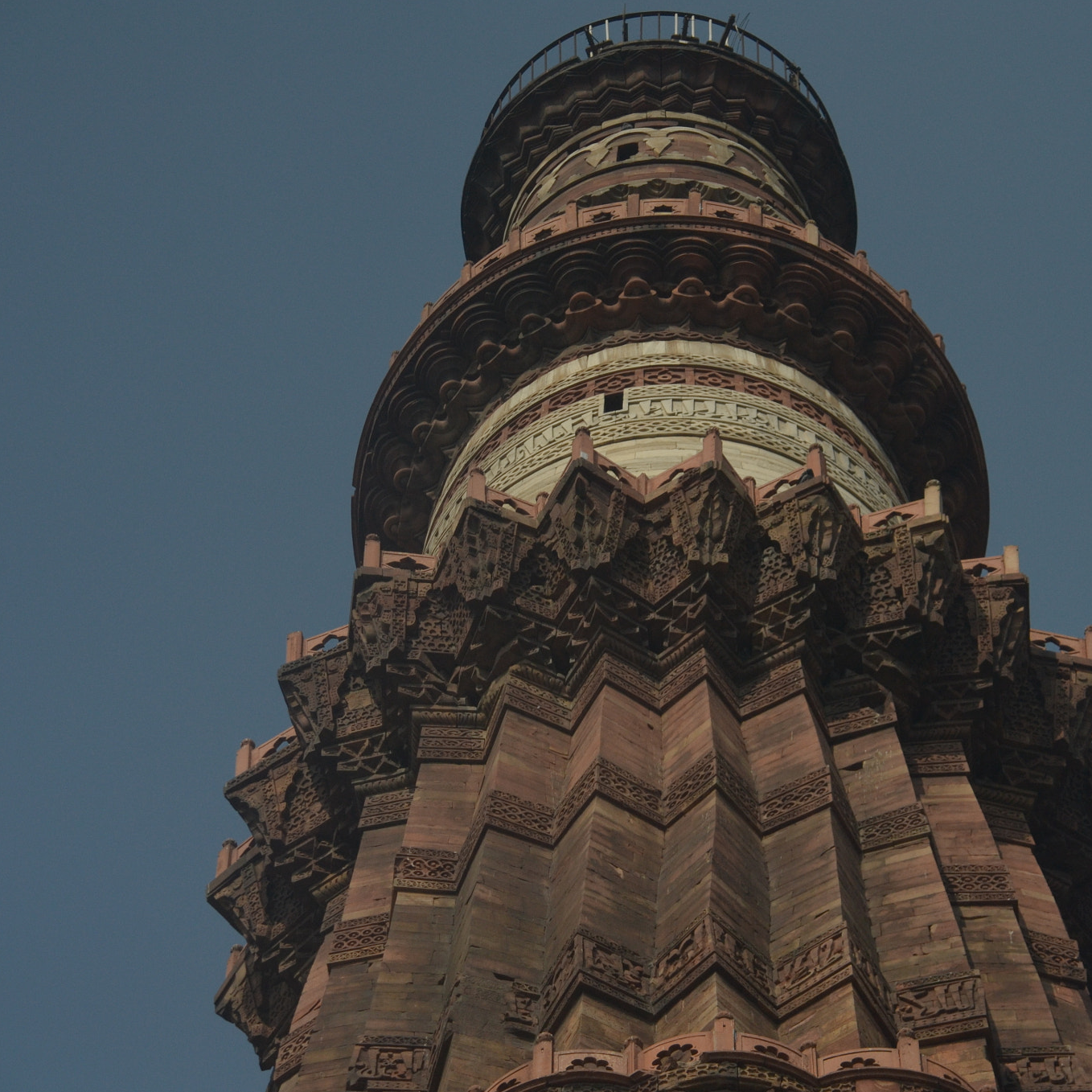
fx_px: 7959
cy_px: 546
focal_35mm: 223
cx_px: 717
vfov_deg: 7.8
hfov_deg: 7.8
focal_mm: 116
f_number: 7.1
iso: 400
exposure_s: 1/3200
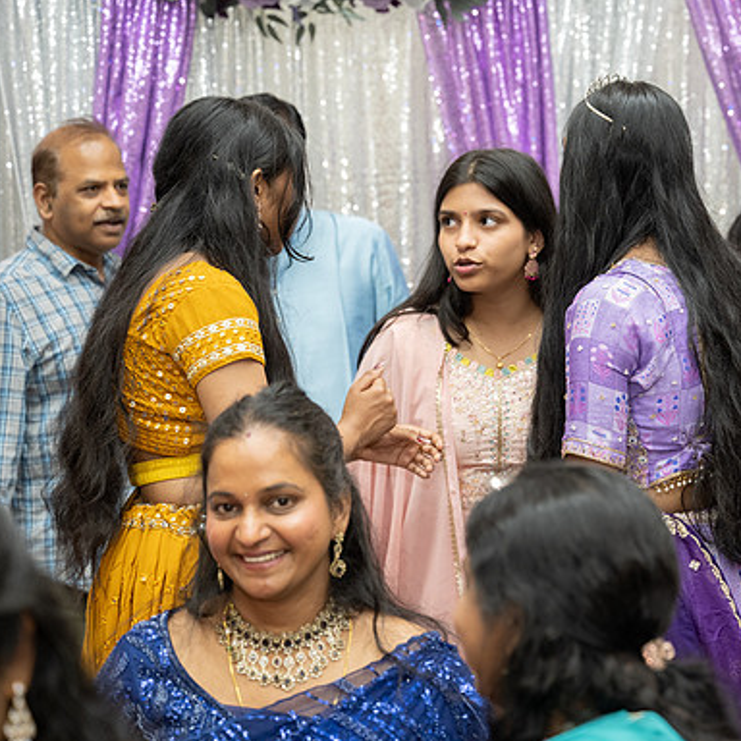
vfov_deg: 19.3
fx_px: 2180
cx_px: 486
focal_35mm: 90
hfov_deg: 19.2
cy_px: 371
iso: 1000
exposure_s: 1/160
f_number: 3.5
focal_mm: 70
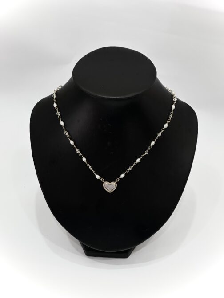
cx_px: 112
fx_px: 664
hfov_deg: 19.1
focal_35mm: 77
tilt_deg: -46.4
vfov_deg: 25.3
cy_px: 149
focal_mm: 9
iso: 400
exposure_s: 1/60
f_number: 2.8
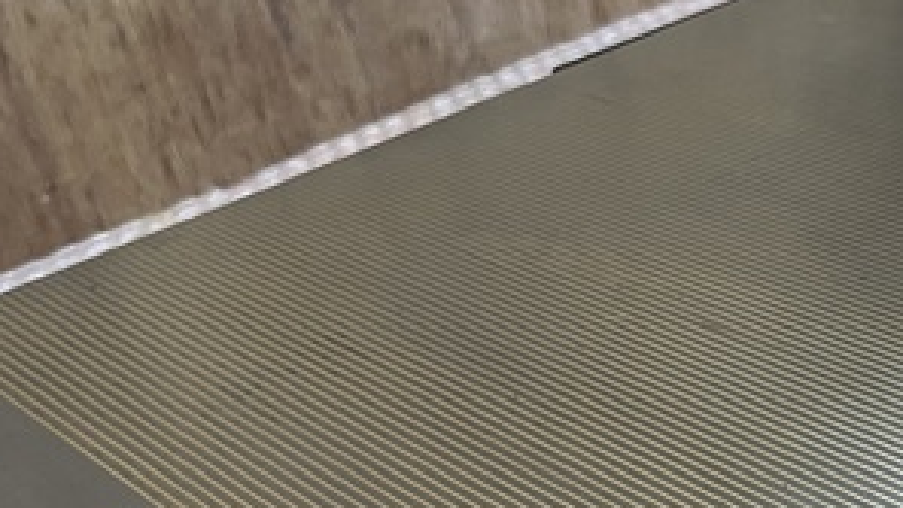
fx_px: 1460
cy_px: 511
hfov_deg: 33.0
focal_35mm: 61
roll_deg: +6.0
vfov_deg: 19.2
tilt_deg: -37.5
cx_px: 775
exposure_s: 1/69
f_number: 1.6
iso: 125
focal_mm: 5.1
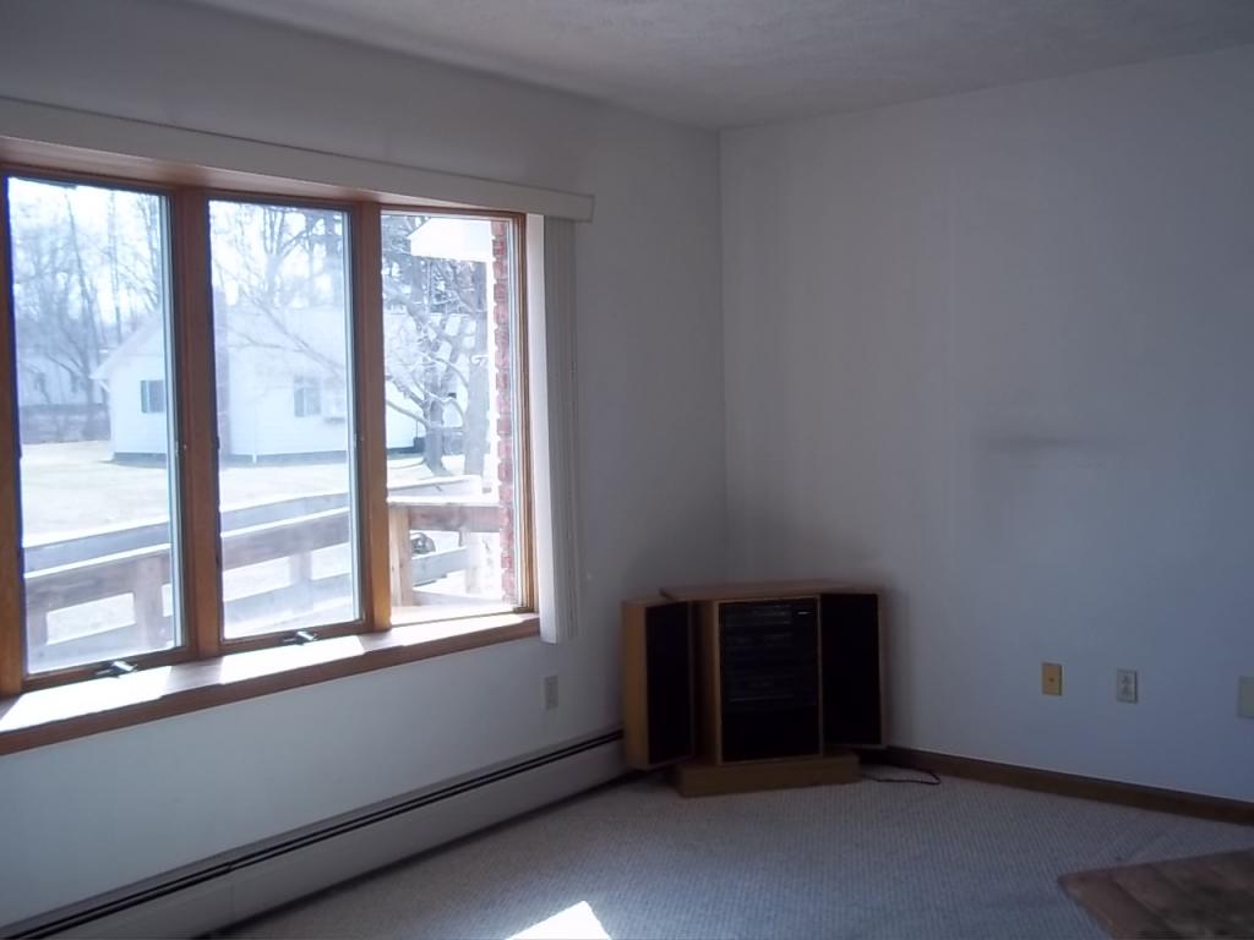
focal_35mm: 36
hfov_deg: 51.4
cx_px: 627
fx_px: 1304
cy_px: 470
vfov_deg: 39.7
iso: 80
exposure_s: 1/100
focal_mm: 6.5
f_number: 3.1
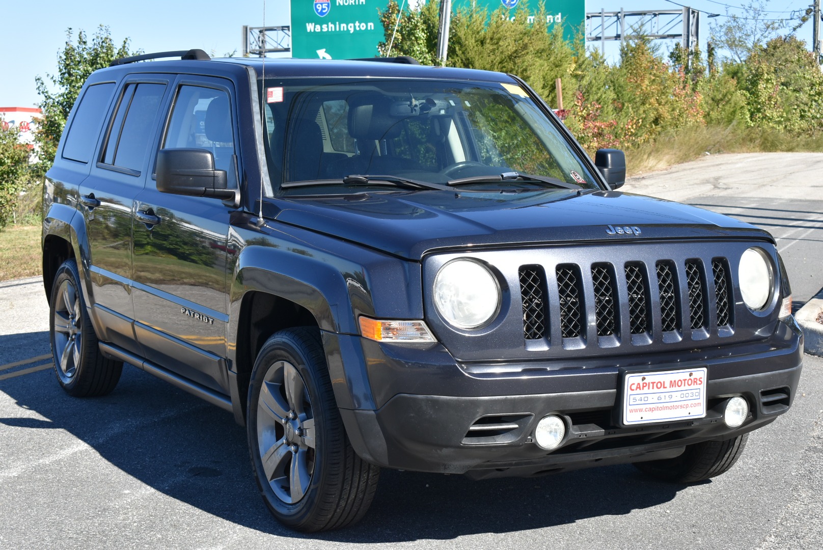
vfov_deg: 21.6
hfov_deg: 31.9
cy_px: 275
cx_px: 412
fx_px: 1441
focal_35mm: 63
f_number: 8
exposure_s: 1/320
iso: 200
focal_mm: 42
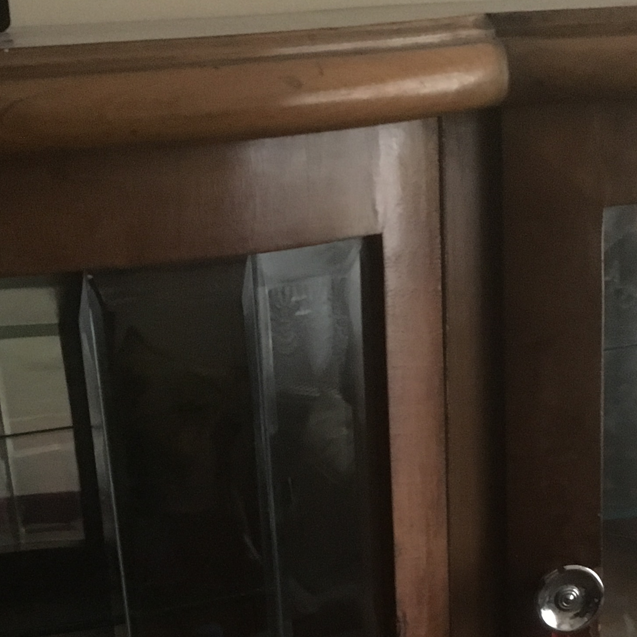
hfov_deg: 24.3
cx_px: 364
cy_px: 658
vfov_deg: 23.2
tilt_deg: -24.4
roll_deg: +3.7
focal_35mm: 71
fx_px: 1478
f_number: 2.2
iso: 500
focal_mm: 4.15
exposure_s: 1/17
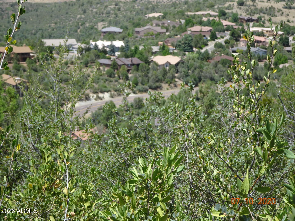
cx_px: 148
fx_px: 793
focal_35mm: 93
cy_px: 110
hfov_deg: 21.1
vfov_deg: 15.9
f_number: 5
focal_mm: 15.92
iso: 80
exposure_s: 1/320
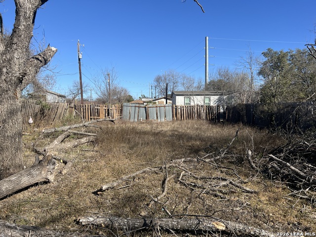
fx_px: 237
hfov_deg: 67.3
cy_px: 118
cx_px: 158
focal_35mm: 26
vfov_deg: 53.1
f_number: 1.5
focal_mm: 5.7
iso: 50
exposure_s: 1/3356
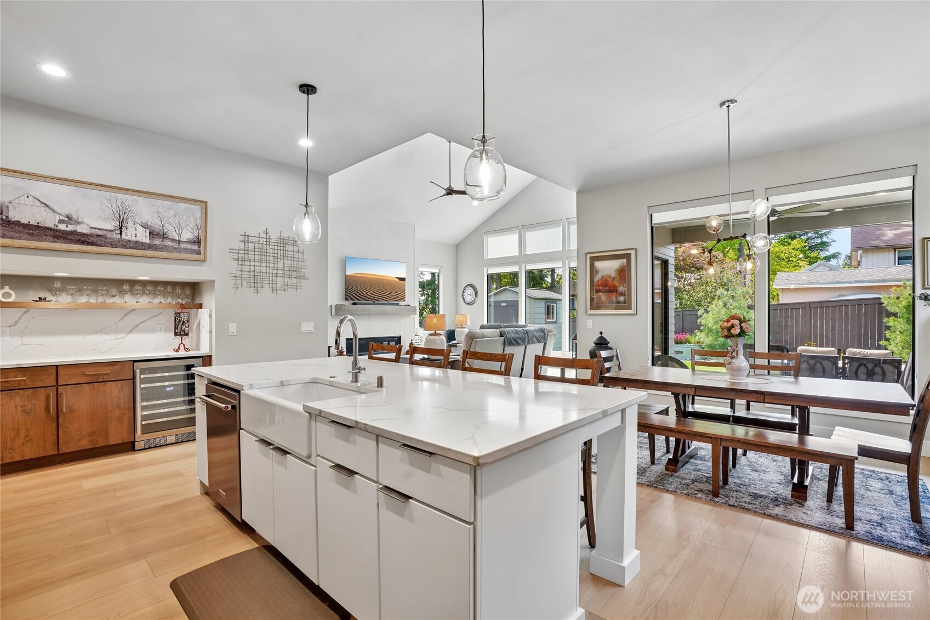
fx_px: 413
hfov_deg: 96.7
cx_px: 465
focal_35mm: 16
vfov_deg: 73.7
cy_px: 310
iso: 400
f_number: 8
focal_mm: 16
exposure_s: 1/25
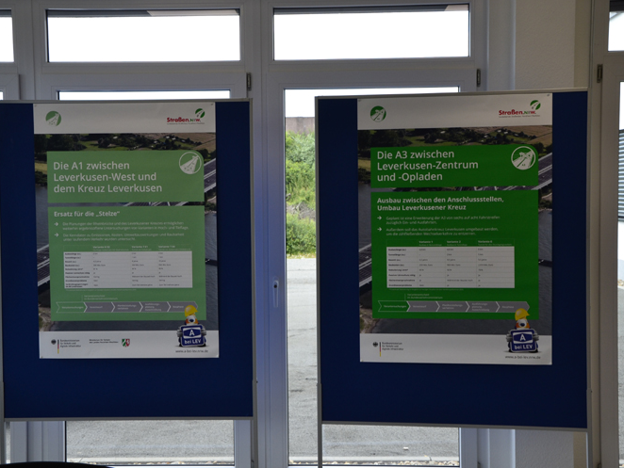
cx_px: 298
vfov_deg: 29.7
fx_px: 884
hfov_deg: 38.9
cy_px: 234
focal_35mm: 49
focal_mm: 30
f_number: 9
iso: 400
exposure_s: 1/125
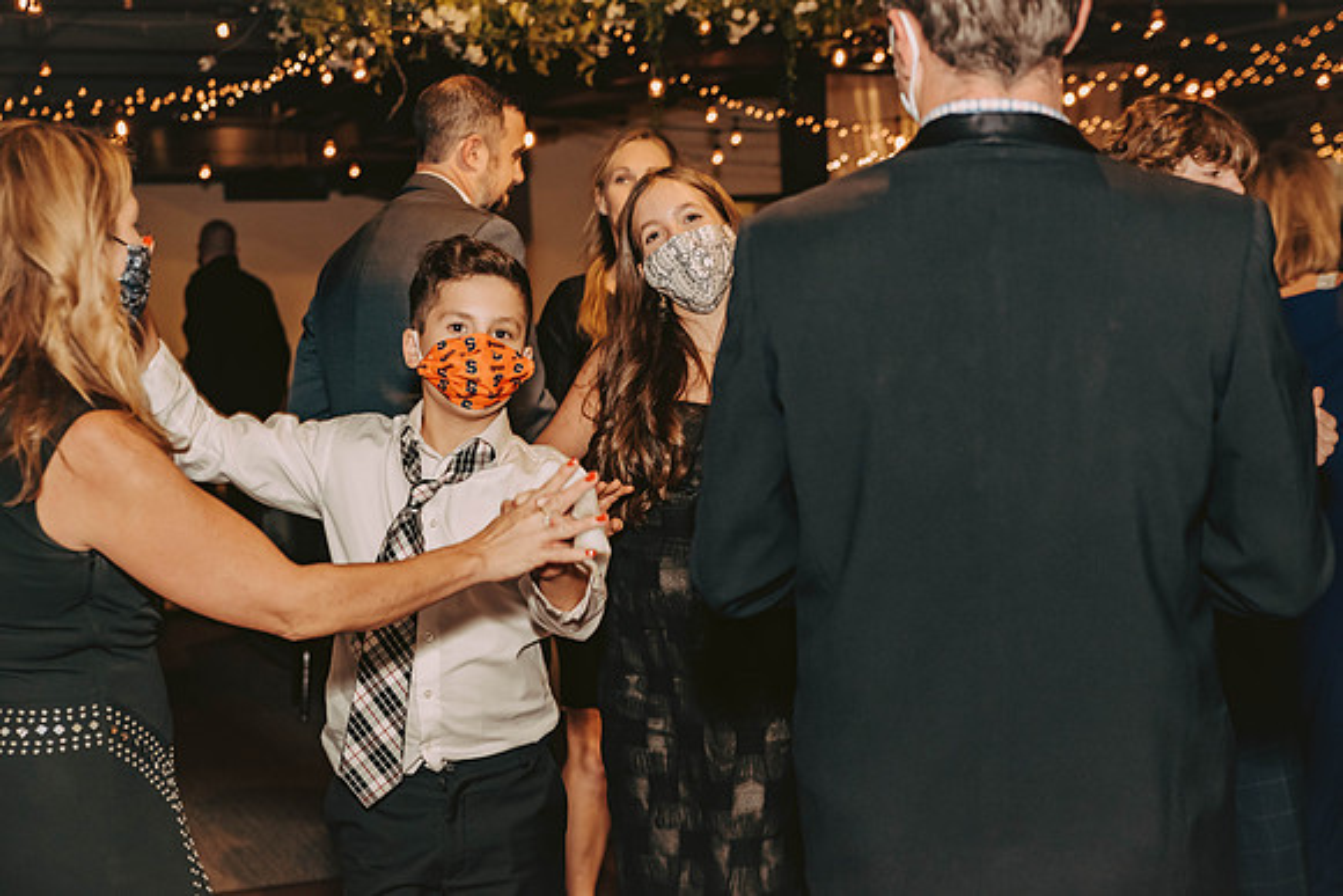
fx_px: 2425
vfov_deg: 20.9
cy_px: 448
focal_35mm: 65
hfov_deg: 31.0
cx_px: 672
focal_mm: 65
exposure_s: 1/125
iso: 1250
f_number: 4.5
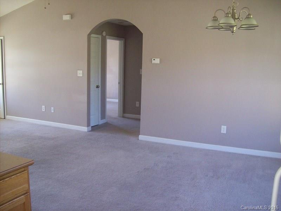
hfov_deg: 51.4
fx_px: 292
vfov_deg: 39.6
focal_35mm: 36
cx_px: 140
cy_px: 106
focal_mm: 6
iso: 200
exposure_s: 1/73.2
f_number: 2.7
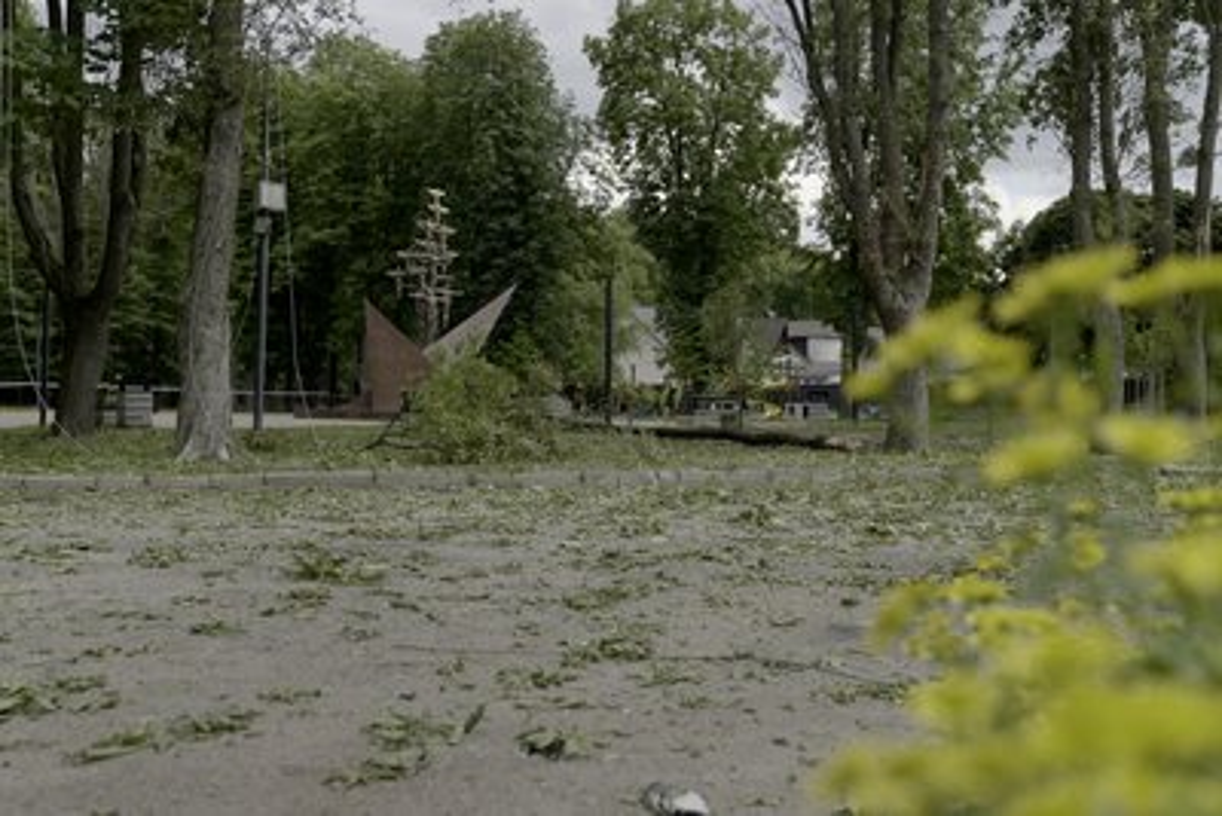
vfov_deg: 36.9
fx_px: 1222
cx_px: 611
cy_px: 408
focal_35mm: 36
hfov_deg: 53.1
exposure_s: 1/50
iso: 640
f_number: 3.2
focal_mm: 36
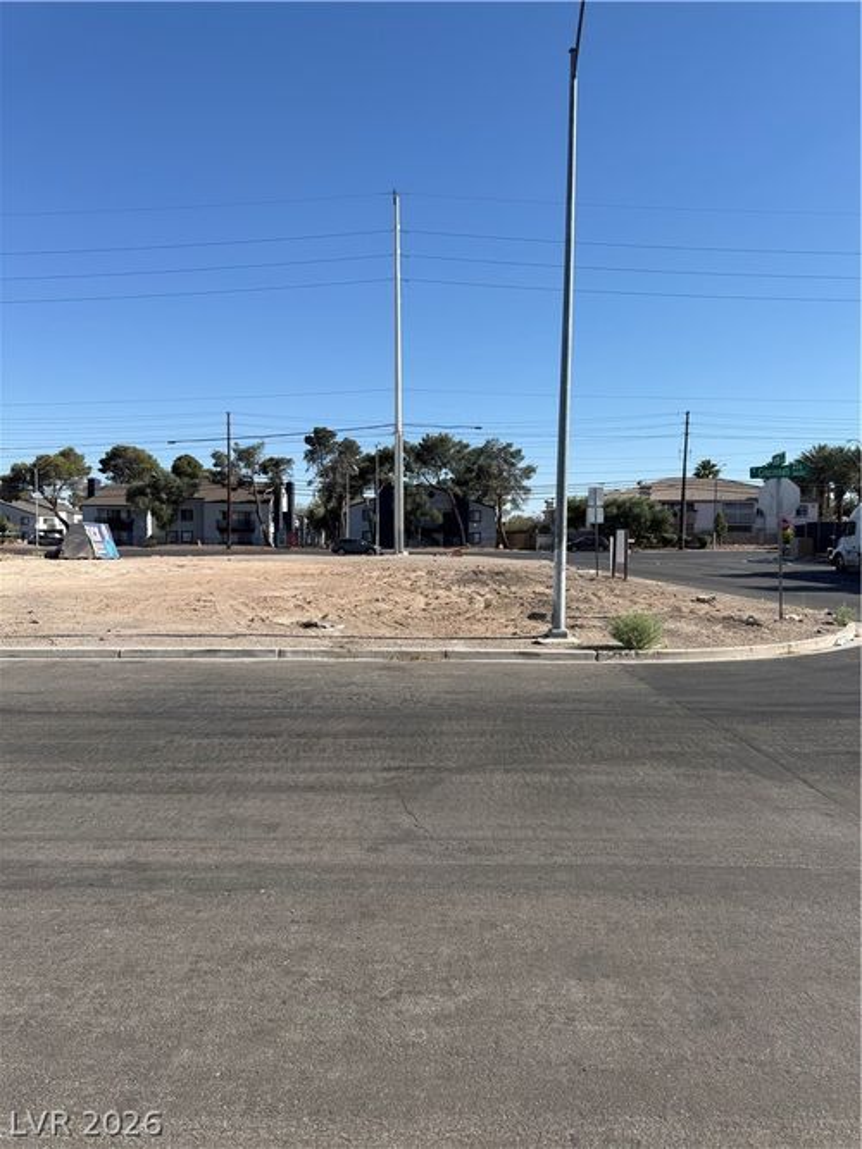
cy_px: 574
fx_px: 797
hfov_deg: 56.8
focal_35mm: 24
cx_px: 431
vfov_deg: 71.6
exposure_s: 1/4673
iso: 80
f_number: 1.78
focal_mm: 6.76
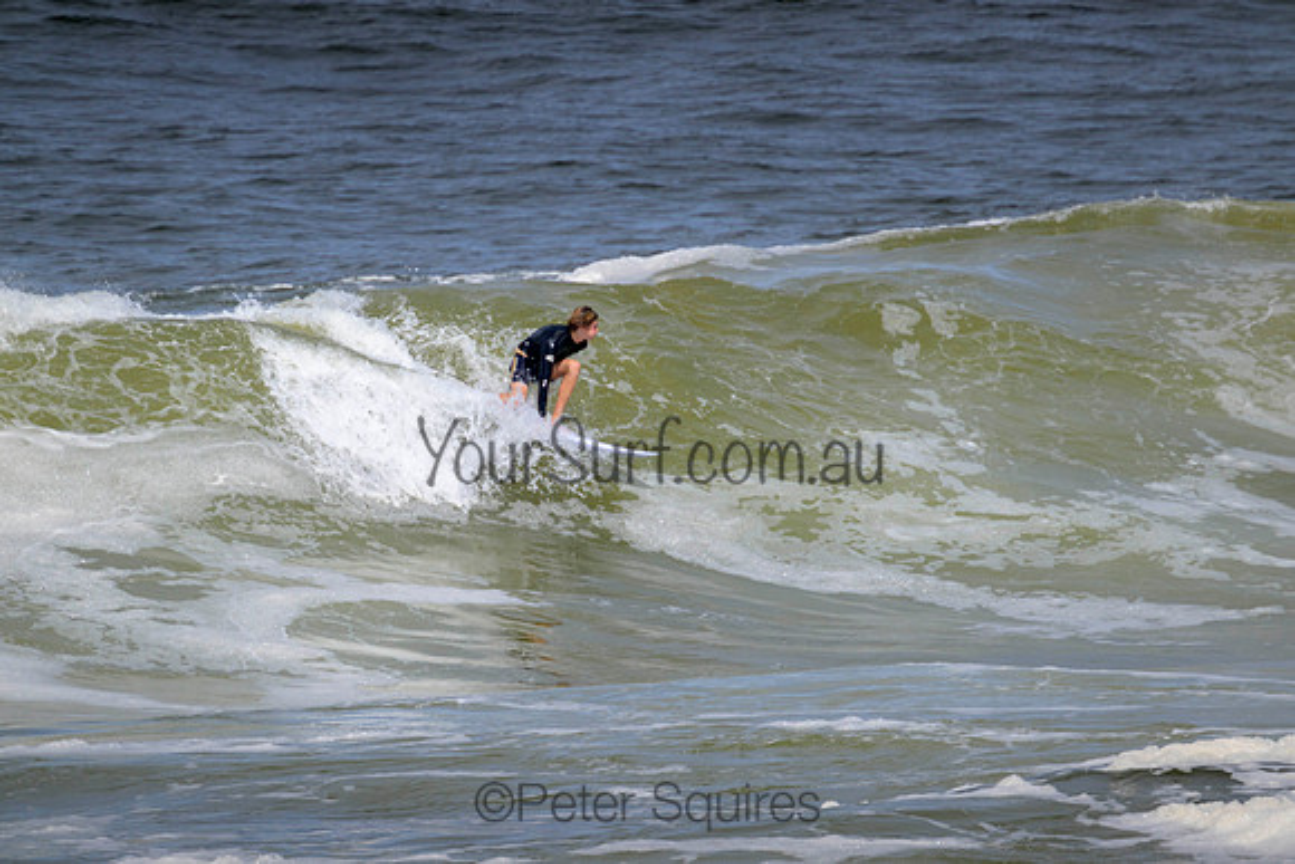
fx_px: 28783
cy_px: 432
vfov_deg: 1.7
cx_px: 648
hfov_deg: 2.6
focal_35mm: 800
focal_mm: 800
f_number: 11
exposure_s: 1/2000
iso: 560
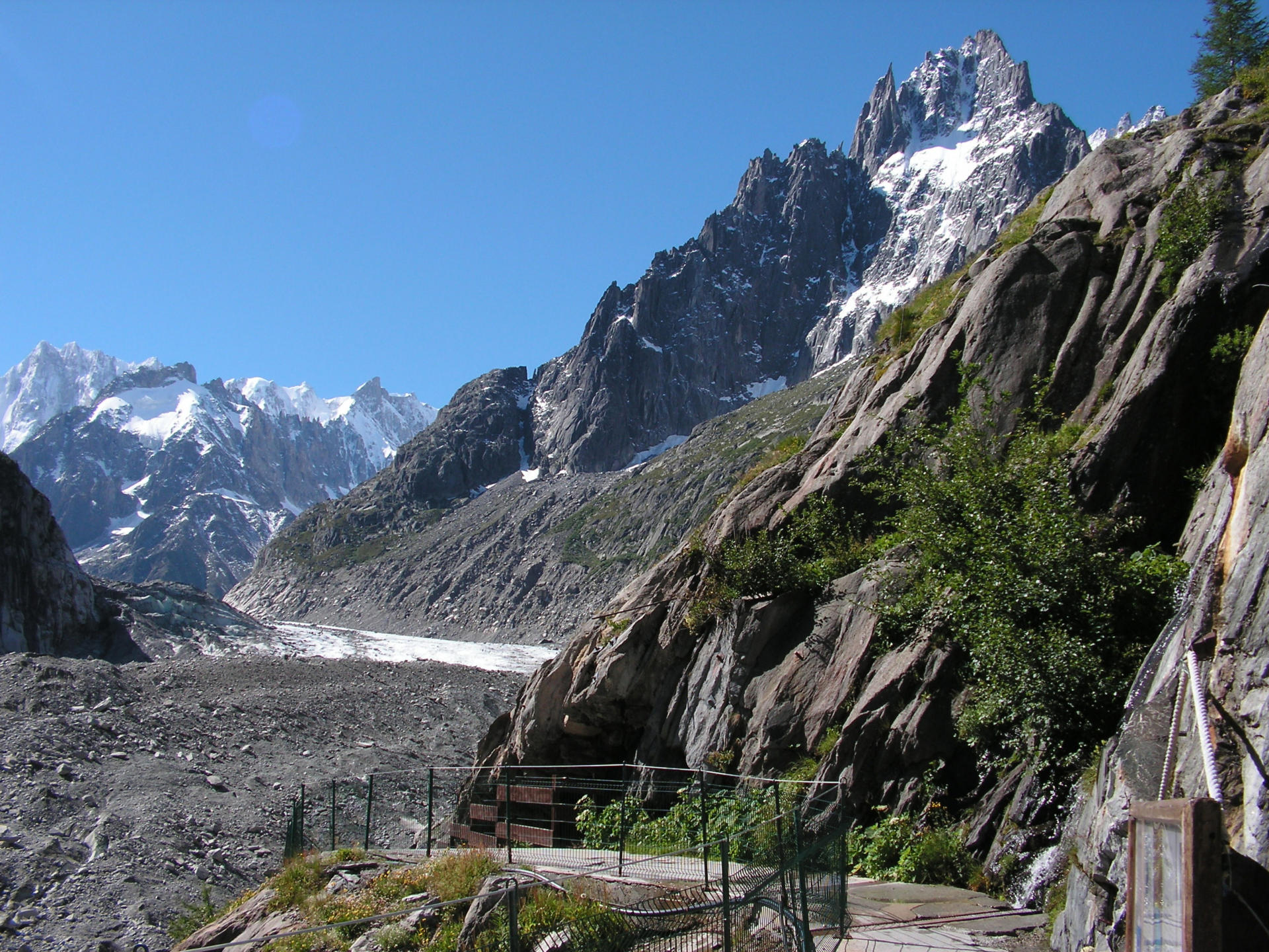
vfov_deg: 39.7
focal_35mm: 36
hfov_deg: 51.4
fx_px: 1320
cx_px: 634
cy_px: 476
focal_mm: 6
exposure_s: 1/320
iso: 50
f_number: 4.8
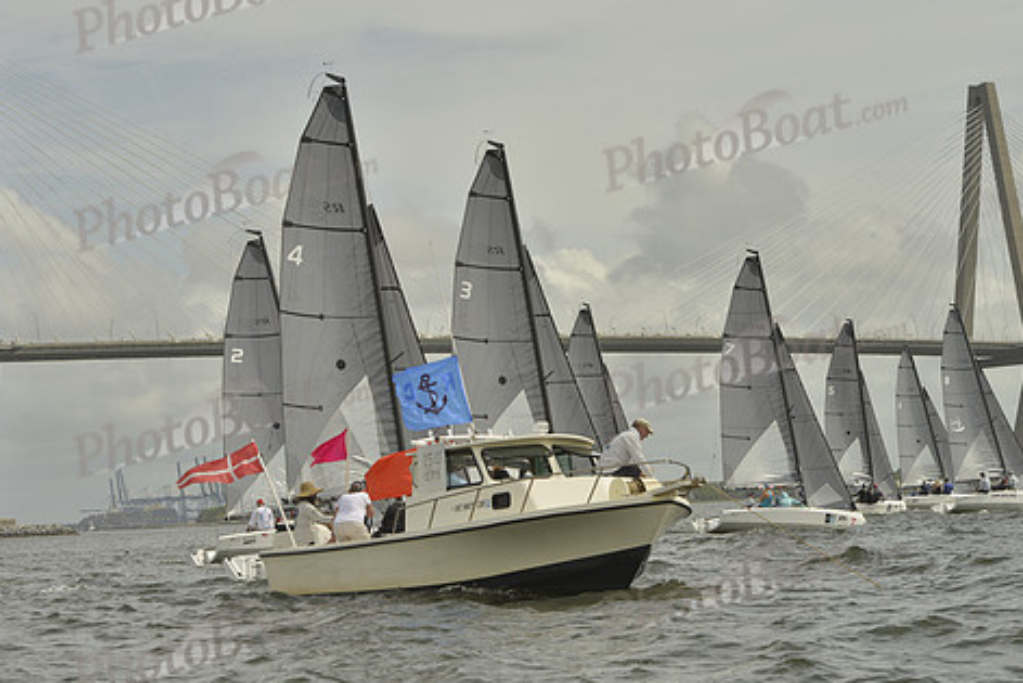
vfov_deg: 15.9
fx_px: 2444
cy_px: 279
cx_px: 492
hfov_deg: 23.6
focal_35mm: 86
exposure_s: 1/1000
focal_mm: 70
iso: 200
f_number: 10
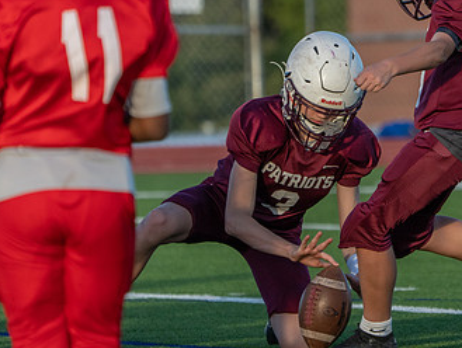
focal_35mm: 745
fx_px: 9961
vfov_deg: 2.0
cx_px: 496
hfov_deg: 2.7
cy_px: 105
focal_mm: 300
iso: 640
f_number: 5.6
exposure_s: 1/1250
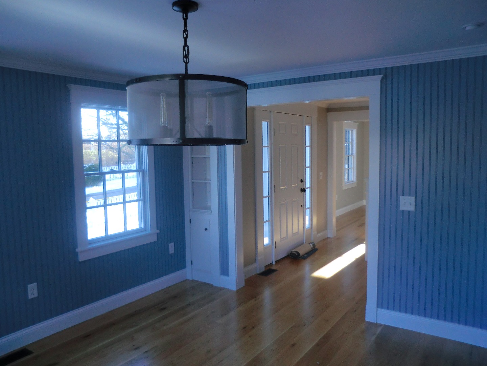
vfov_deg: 51.4
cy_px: 183
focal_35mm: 27
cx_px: 244
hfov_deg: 65.3
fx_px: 380
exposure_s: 1/60
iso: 100
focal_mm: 4.9
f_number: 3.2
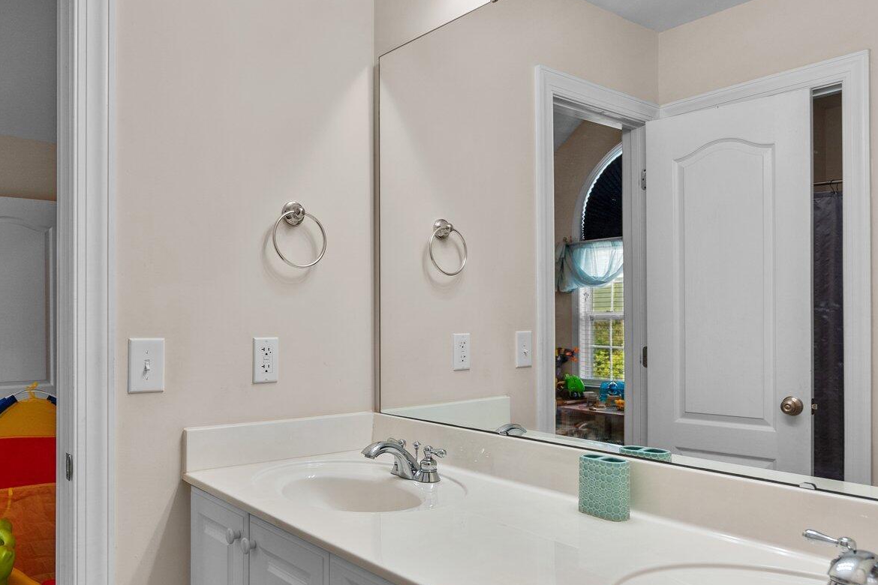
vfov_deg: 46.4
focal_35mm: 28
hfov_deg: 65.5
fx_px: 683
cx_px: 431
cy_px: 315
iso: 250
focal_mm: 16
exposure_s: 1/20
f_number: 4
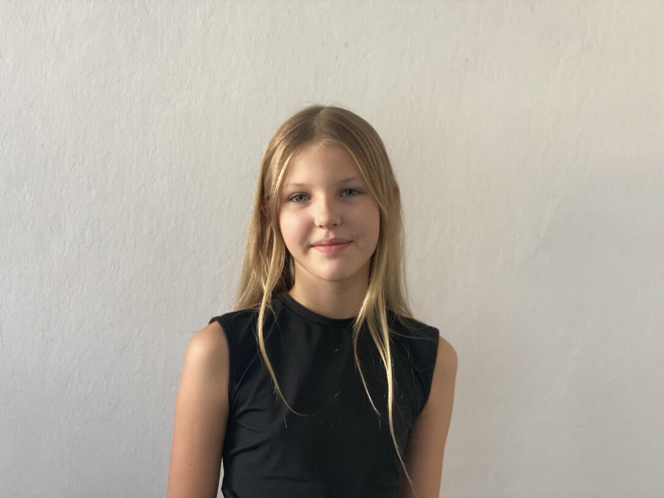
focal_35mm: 52
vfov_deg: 28.0
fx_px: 997
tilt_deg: -2.1
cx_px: 332
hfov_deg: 36.8
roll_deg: -1.2
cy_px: 249
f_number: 2
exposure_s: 1/122
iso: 200
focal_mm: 6
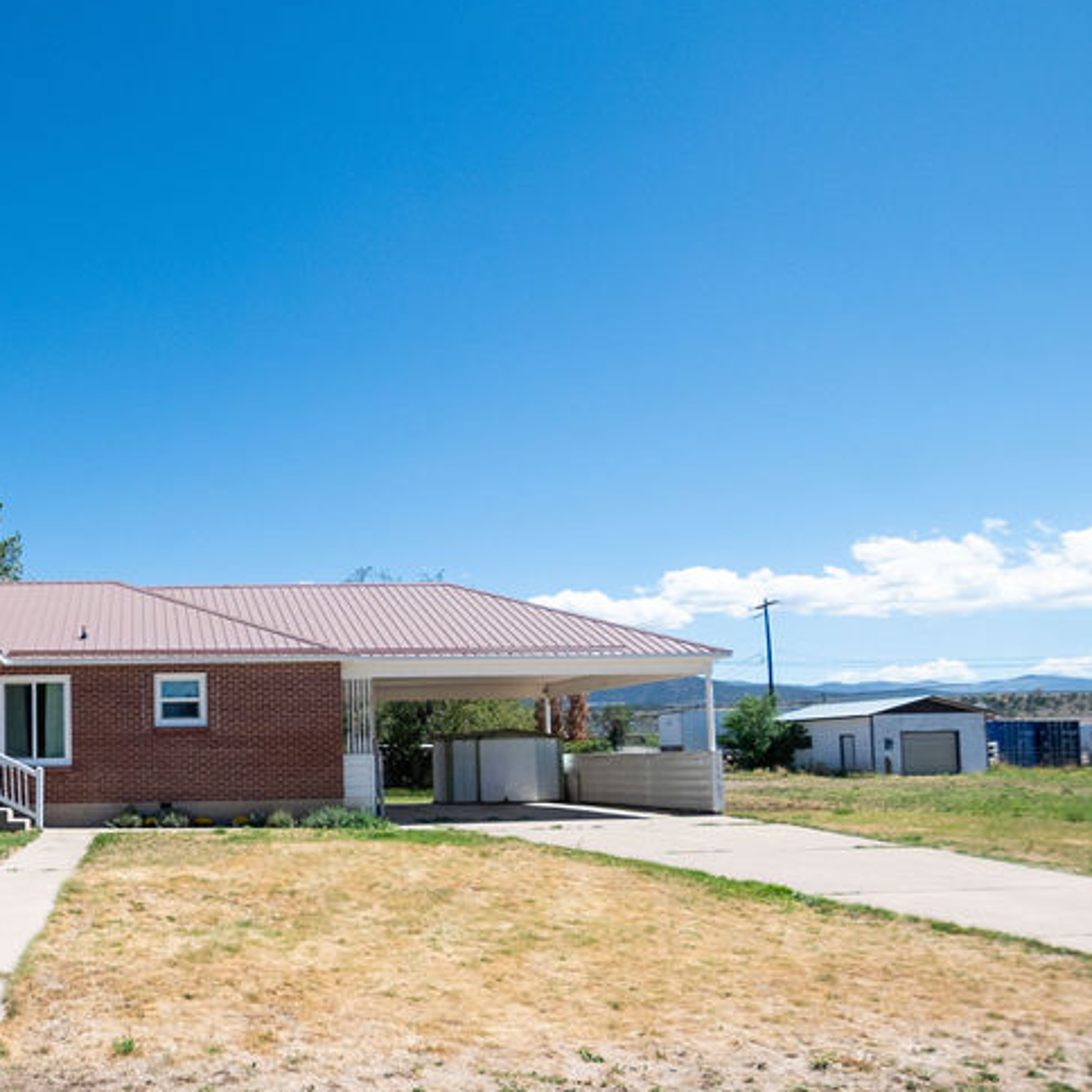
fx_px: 964
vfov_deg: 58.3
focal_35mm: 27
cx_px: 156
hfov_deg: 53.4
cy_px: 687
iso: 400
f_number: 4.5
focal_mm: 10
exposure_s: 1/5000
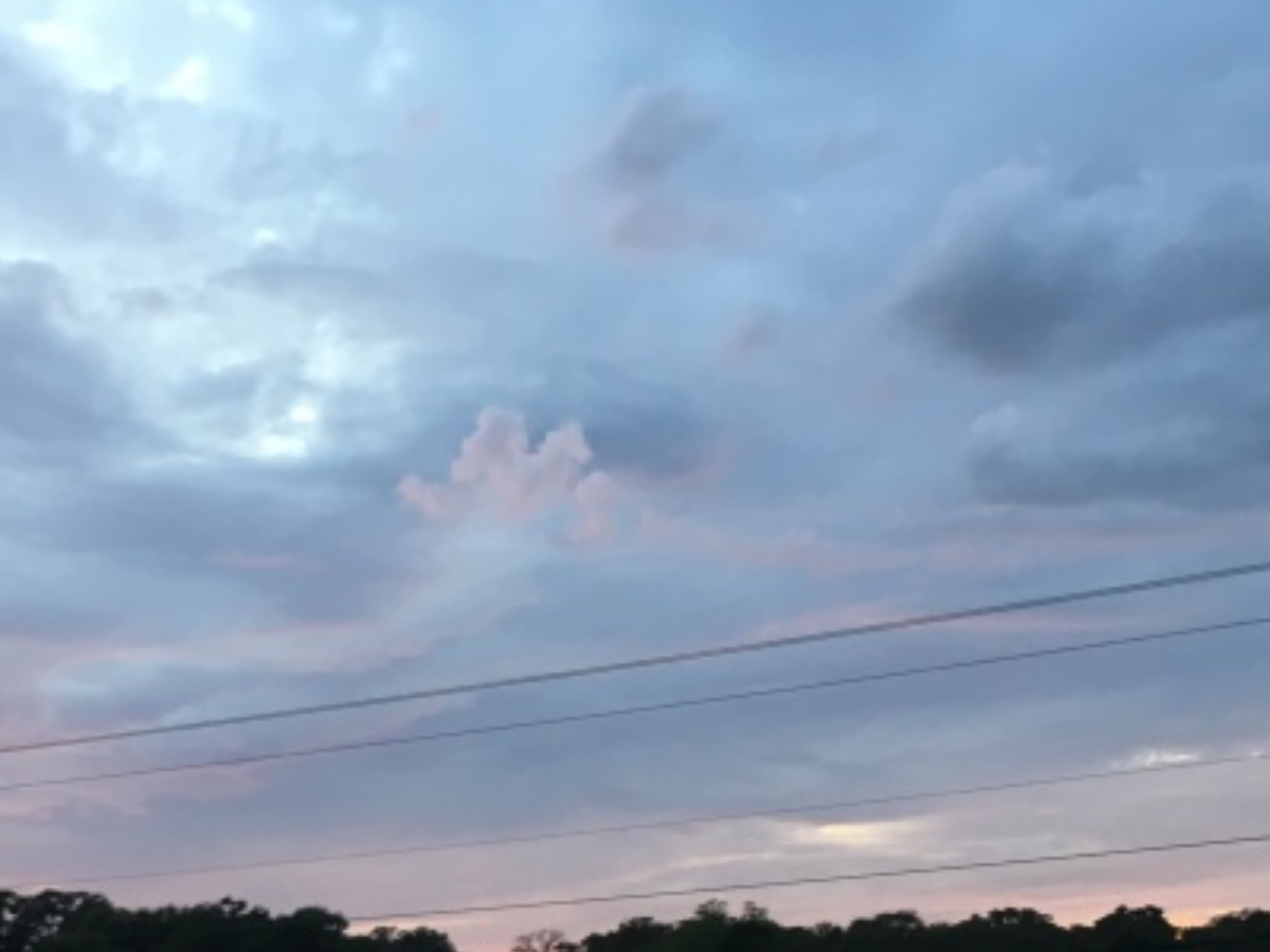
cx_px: 337
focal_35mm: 58
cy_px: 895
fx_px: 2128
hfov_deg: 32.7
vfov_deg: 24.4
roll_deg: +2.4
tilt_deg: +9.0
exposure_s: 1/30
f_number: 2.2
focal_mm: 4.15
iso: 50
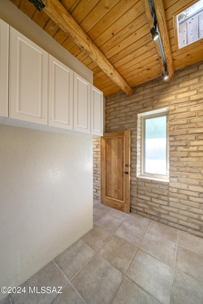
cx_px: 102
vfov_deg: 112.6
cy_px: 152
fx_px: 102
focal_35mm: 12
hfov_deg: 90.0
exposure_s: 1/8
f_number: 6.3
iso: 200
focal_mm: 12
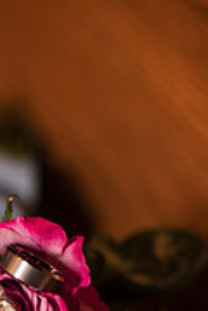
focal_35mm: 125
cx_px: -21
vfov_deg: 15.9
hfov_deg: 10.8
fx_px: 1083
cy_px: 352
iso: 400
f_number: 2.2
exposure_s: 1/500
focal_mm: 50
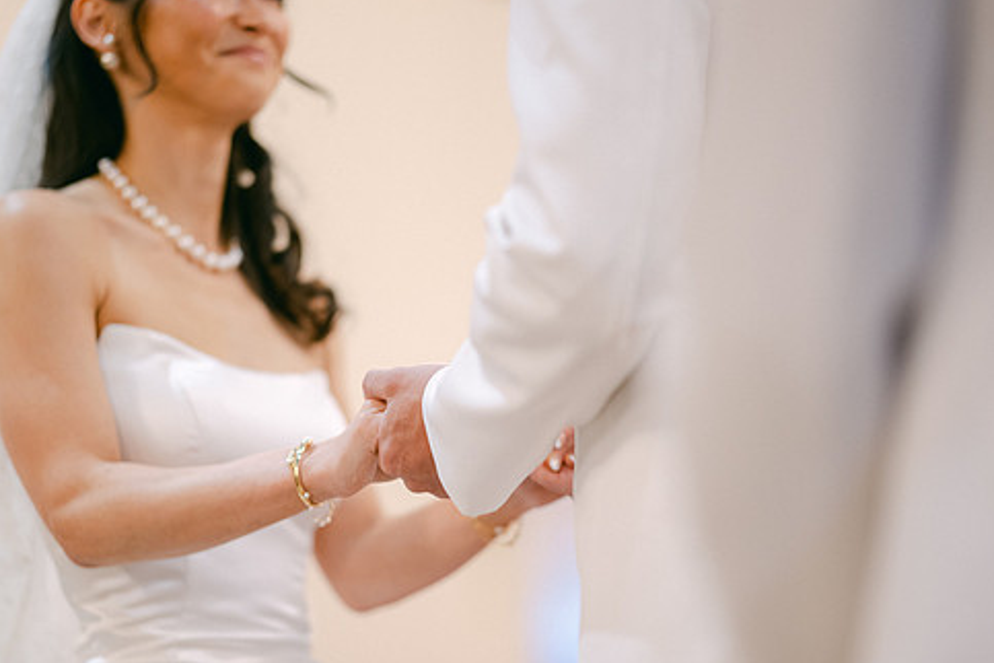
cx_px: 416
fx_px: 3479
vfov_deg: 10.9
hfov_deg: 16.3
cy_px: 374
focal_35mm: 126
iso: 800
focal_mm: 105
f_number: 1.4
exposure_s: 1/125
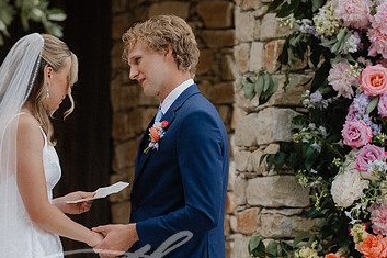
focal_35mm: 399
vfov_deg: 3.4
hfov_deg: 5.2
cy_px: 200
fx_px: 4287
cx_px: 195
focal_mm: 200
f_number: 2.8
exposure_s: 1/2000
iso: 720
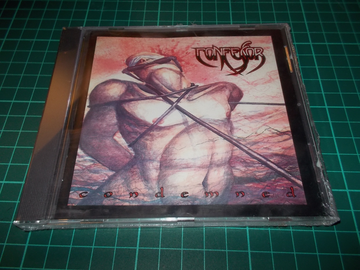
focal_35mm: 29
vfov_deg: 48.2
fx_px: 302
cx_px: 180
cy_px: 135
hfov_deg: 61.7
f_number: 3.3
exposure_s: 1/30
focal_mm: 4.1
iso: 200
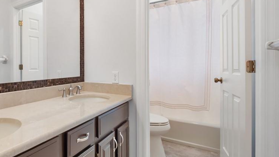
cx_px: 88
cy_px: 68
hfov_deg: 80.4
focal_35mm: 21
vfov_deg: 53.4
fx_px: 155
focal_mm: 7
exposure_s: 1/13
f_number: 7.1
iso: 200
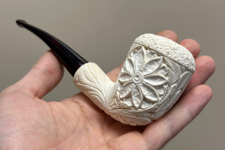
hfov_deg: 38.9
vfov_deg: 26.5
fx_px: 319
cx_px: 114
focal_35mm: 51
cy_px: 69
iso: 50
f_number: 1.78
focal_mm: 6.86
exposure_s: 1/100
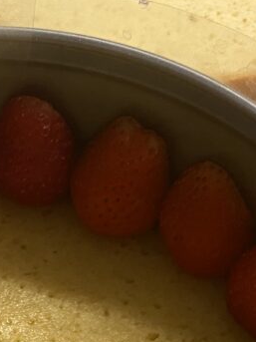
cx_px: -37
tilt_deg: -59.1
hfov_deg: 15.7
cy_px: 412
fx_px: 898
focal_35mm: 91
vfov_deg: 20.2
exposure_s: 1/50
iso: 200
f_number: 1.8
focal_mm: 4.25
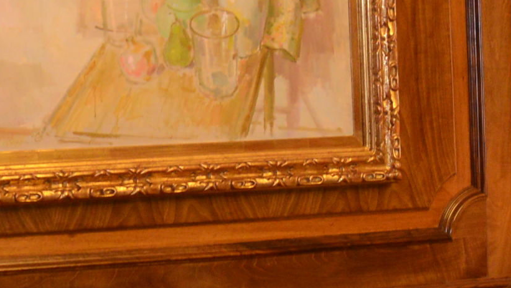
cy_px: 666
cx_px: 621
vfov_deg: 6.8
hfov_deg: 12.4
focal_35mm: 169
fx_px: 2290
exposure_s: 1/30
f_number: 4
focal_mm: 24
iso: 800
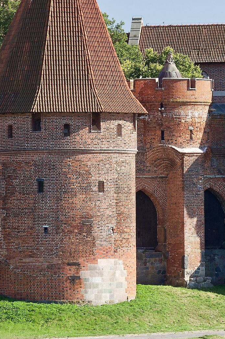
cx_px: 165
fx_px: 3261
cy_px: 92
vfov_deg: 5.9
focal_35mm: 347
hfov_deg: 4.0
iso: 400
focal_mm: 100
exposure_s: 1/250
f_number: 5.6
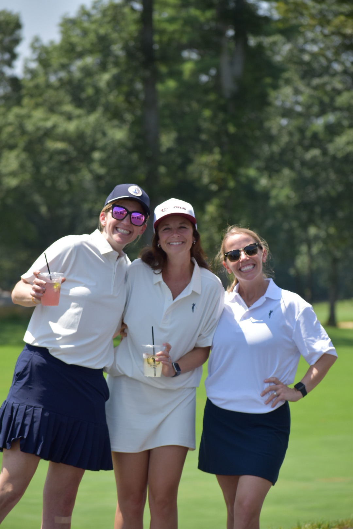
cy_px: 264
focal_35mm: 183
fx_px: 2691
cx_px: 176
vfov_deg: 11.2
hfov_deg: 7.5
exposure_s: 1/800
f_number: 5.6
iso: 200
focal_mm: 122
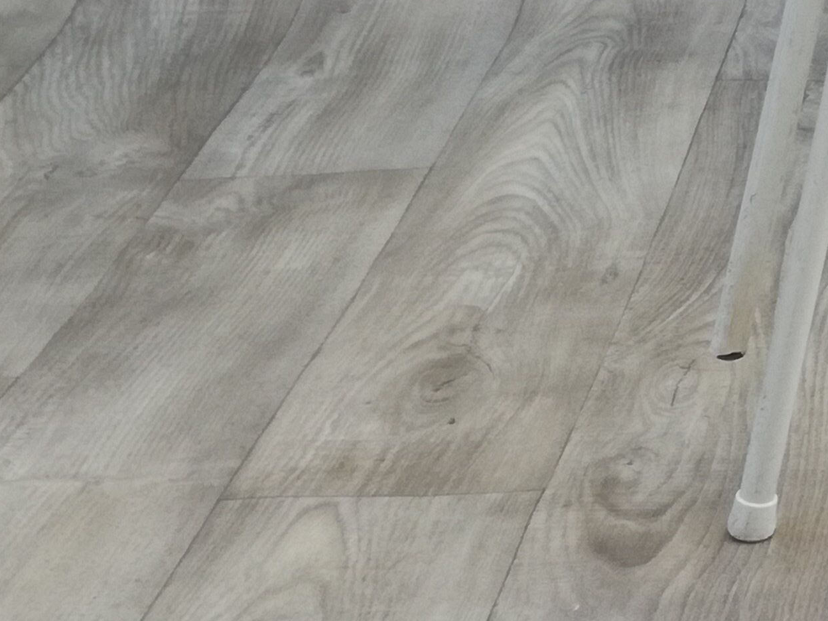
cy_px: -137
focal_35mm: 90
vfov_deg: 15.8
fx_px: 2153
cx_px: 1259
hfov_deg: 19.0
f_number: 2
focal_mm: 3.79
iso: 50
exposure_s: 1/112
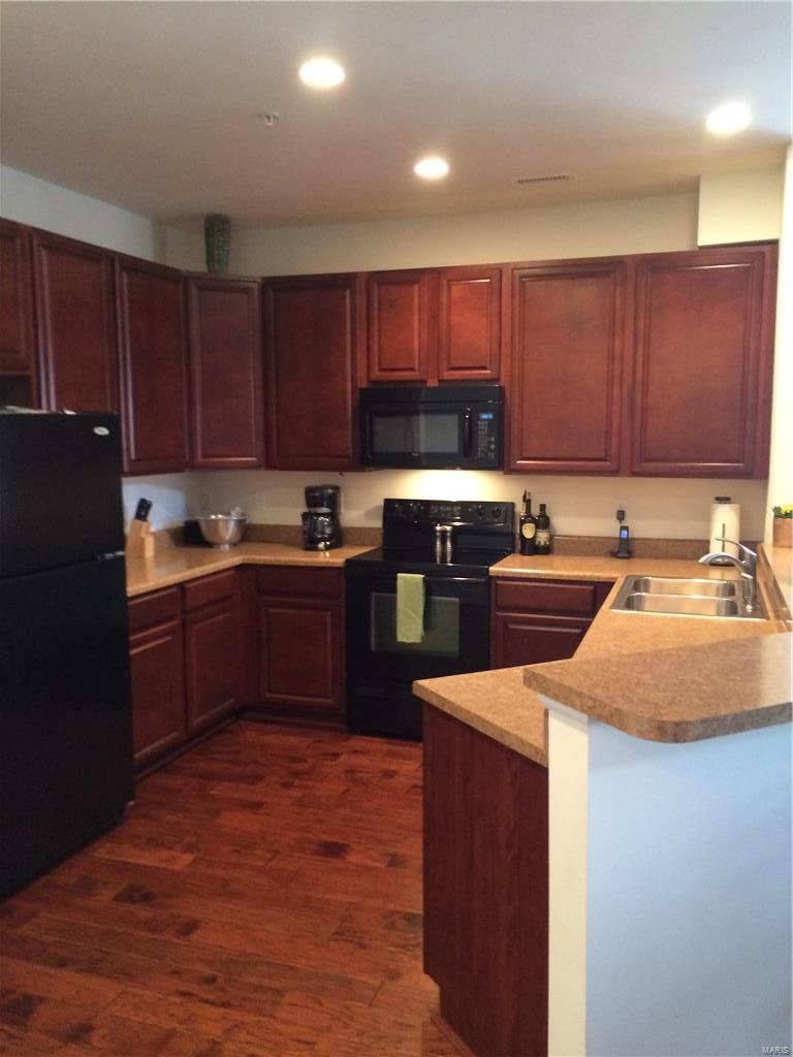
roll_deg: +2.4
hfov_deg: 48.2
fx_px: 886
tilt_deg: -5.8
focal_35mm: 29
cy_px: 528
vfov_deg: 61.7
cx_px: 396
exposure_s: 1/20
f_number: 2.2
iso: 320
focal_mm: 4.15
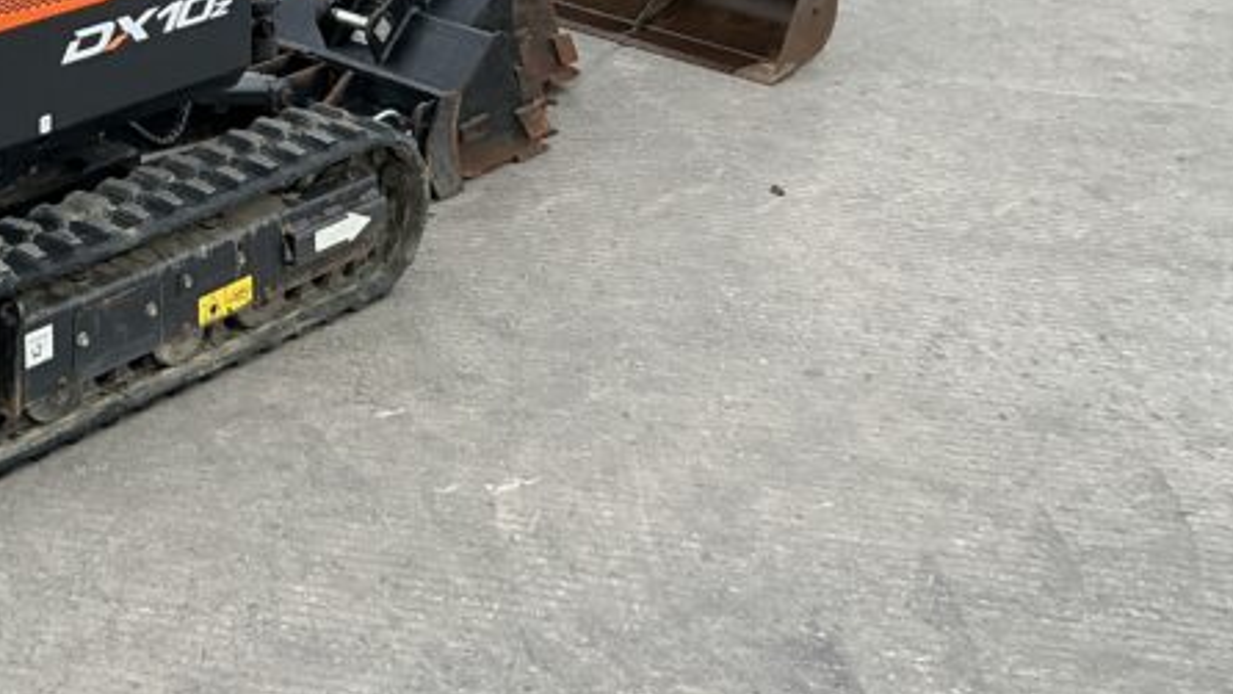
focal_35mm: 70
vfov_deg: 16.1
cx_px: 194
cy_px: -265
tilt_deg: -6.8
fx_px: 2289
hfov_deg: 29.3
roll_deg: -0.8
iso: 25
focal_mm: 3
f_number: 1.8
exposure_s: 1/353
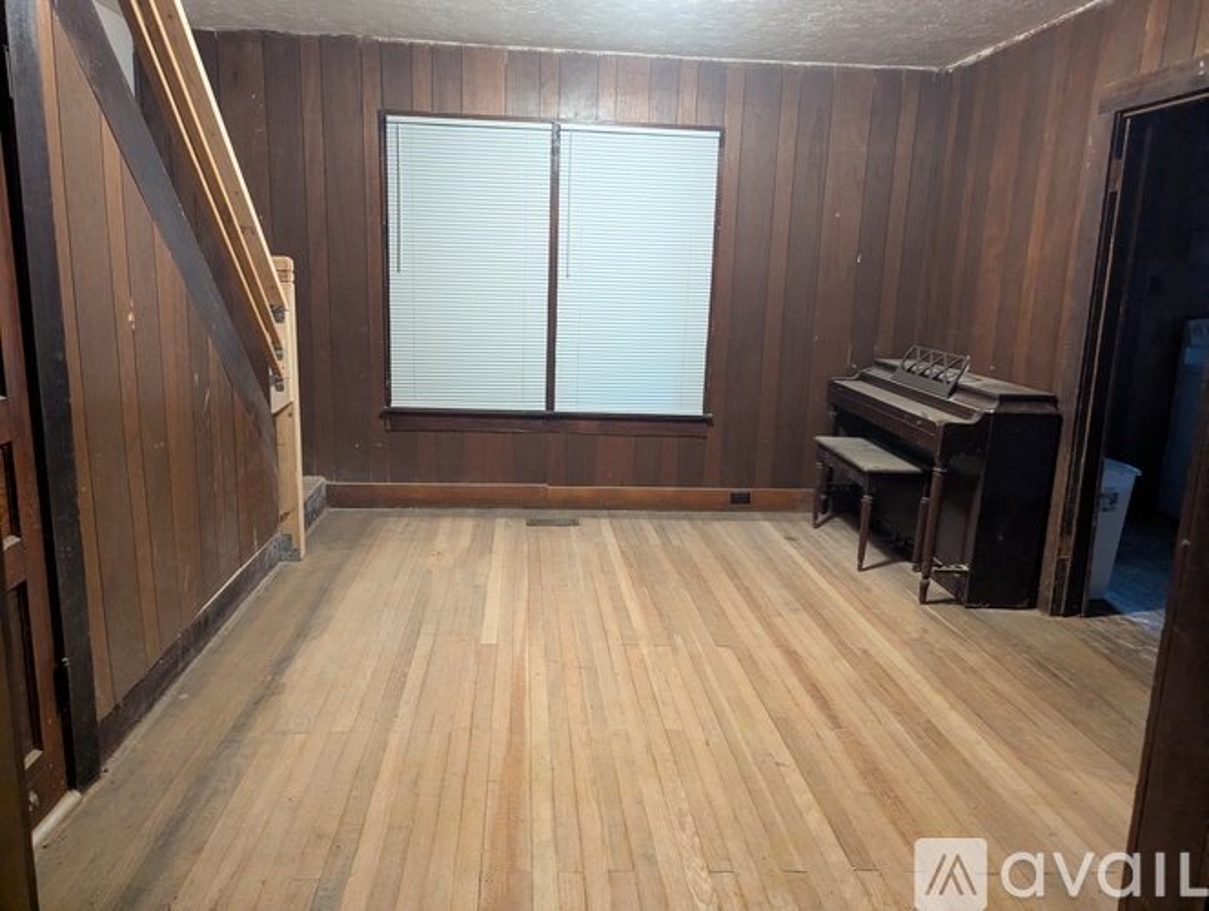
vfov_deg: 56.9
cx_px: 604
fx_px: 839
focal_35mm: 24
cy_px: 456
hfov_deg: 71.5
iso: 1464
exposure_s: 1/51
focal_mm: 6.81
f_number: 1.85
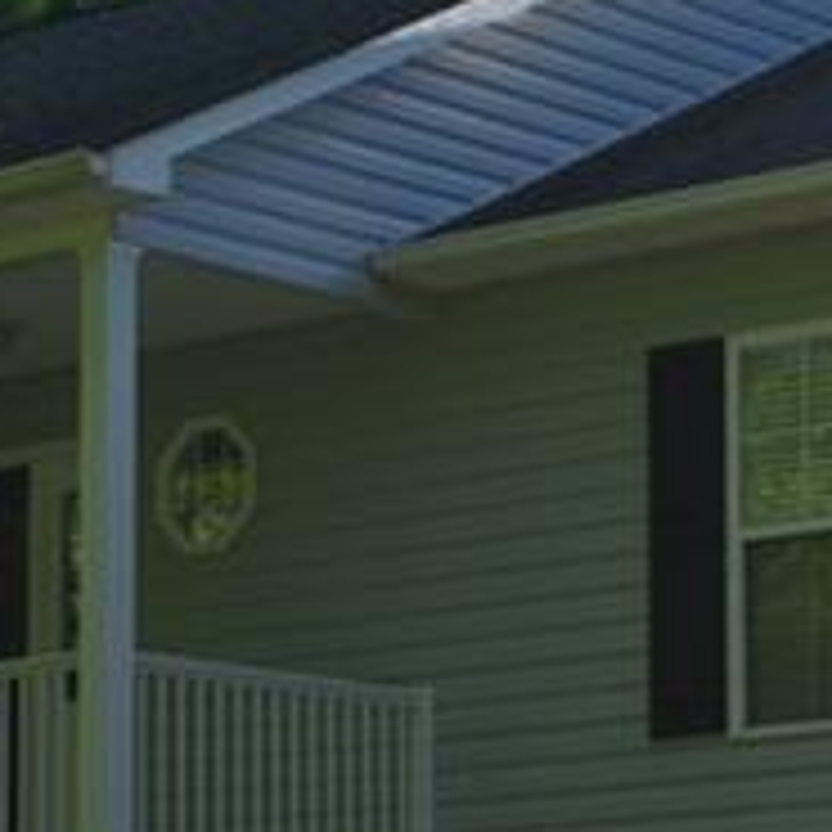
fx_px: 4596
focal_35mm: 169
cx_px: 472
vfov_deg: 10.3
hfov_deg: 10.3
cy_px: 774
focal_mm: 24
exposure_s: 1/200
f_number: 10
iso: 100
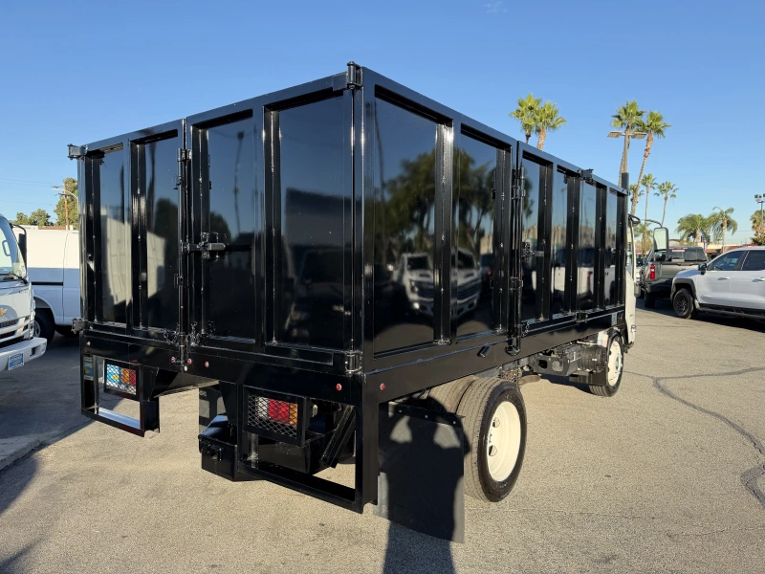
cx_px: 382
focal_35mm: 24
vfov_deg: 56.8
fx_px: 530
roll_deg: +1.3
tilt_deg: -2.4
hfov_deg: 71.6
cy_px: 287
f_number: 1.78
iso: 80
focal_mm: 6.76
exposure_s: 1/1585
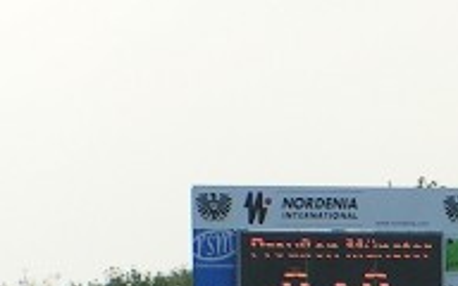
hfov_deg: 4.0
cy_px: 307
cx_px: 914
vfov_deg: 2.5
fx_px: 6553
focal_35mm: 525
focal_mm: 18.2
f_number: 5
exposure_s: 1/200
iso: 50
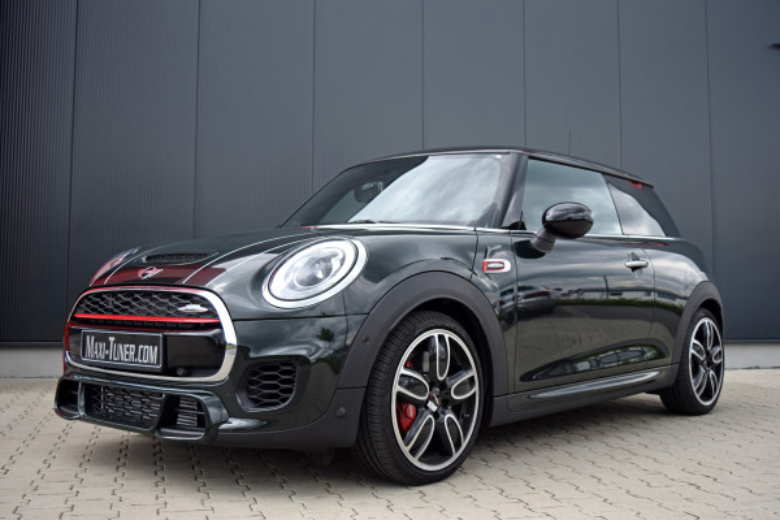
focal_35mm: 40
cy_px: 260
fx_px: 877
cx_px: 390
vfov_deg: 33.0
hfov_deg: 47.9
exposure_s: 1/1000
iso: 450
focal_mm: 27
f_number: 4
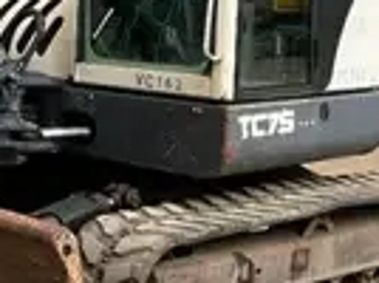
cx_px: -164
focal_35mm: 104
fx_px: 1137
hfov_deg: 17.3
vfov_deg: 14.0
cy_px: 17
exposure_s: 1/60
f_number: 1.8
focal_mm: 3
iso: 80
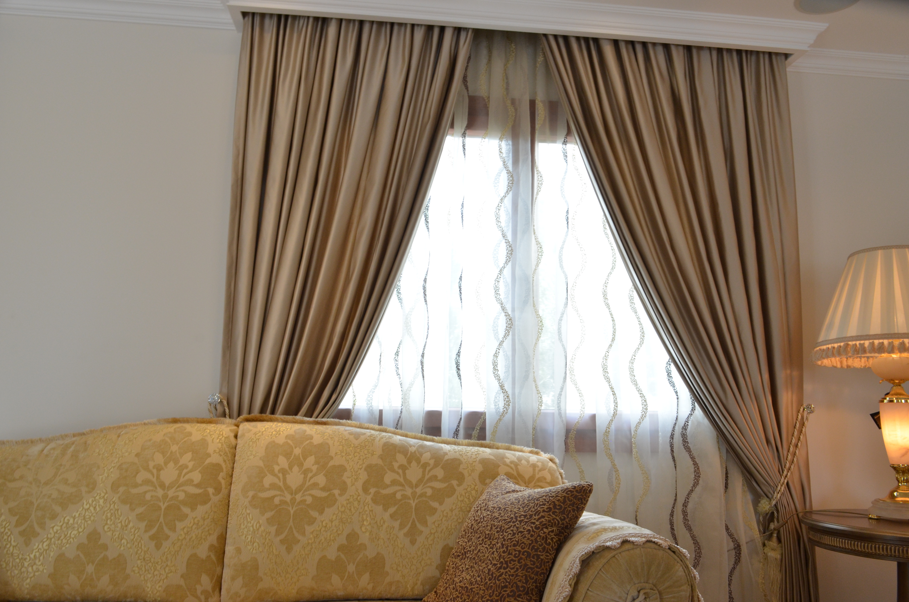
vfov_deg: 43.4
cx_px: 454
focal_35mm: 30
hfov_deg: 62.0
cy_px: 301
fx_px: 756
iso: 640
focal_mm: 20
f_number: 10
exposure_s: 1/13
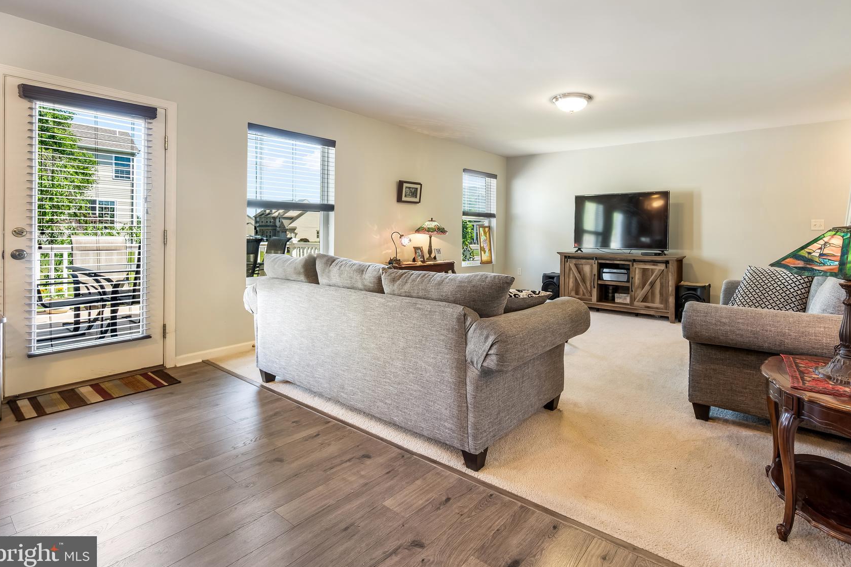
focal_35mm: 17
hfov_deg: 92.3
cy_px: 229
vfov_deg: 69.7
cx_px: 501
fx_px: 402
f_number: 8
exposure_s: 4
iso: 100
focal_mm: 14
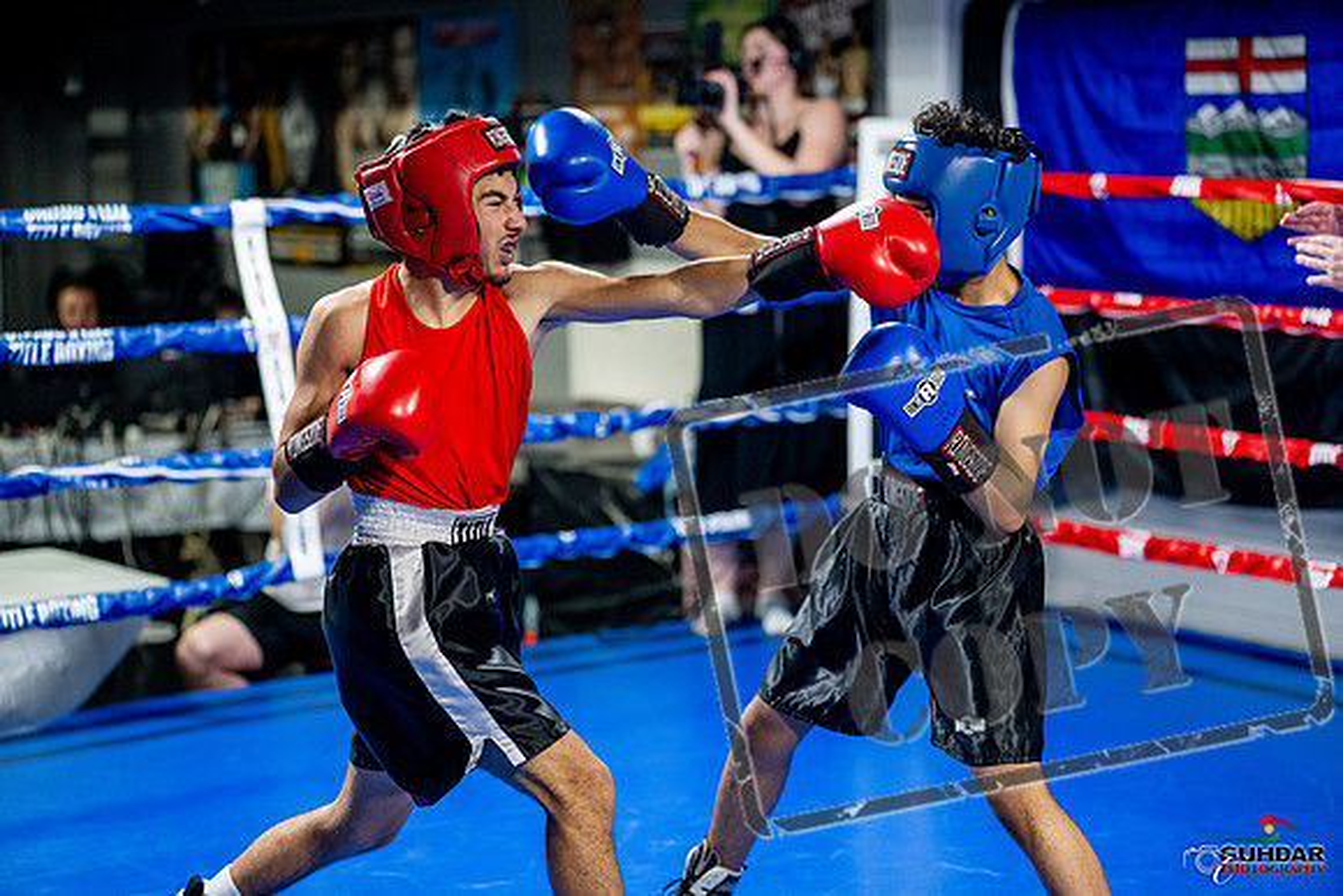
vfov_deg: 18.2
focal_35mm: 75
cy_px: 448
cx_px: 672
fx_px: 2798
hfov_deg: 27.0
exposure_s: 1/800
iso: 4000
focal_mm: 75
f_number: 2
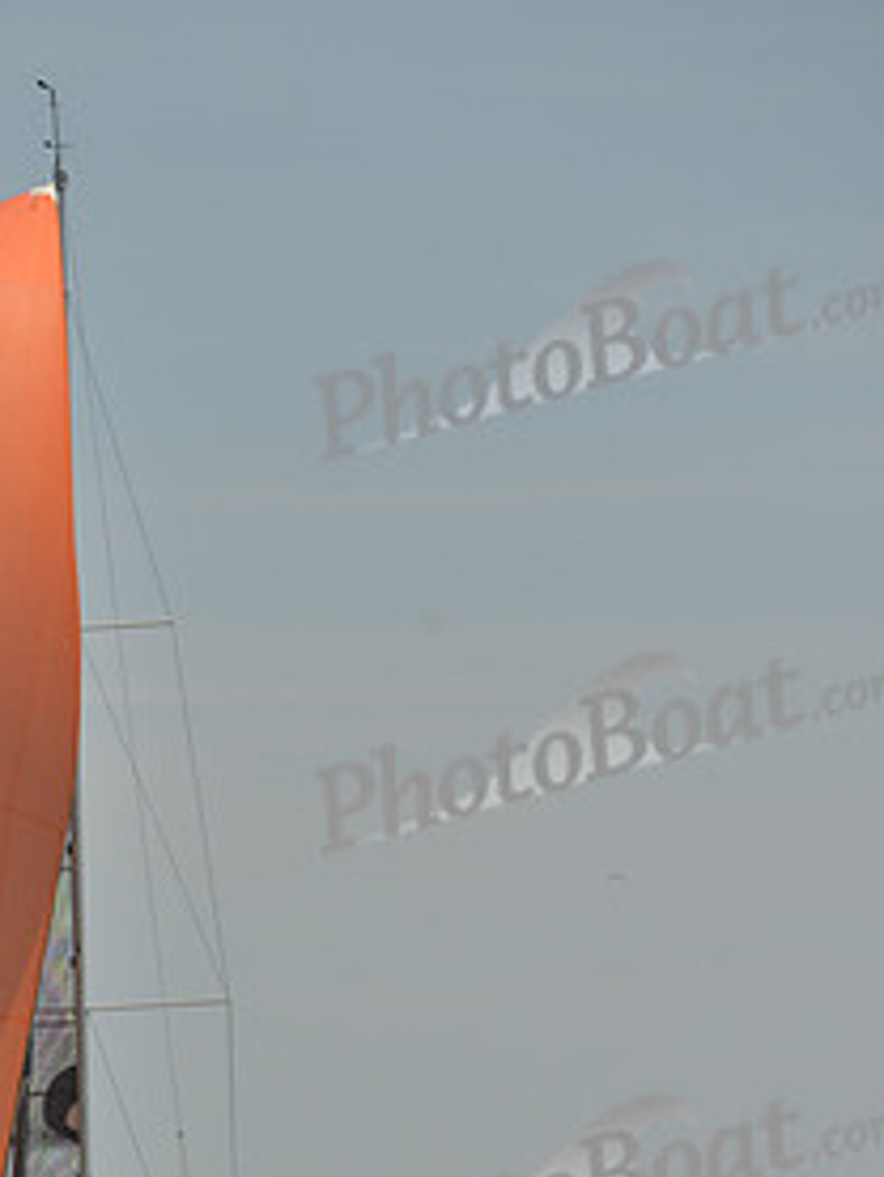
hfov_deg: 3.7
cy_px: 1024
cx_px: 96
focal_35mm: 403
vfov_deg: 4.9
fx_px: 13712
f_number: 8
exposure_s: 1/800
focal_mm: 200
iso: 400
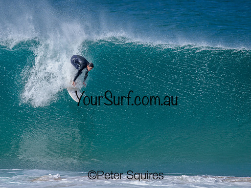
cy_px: 93
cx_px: 106
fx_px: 7195
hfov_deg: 2.0
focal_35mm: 992
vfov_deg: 1.5
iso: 280
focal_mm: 800
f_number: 6.3
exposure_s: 1/2000
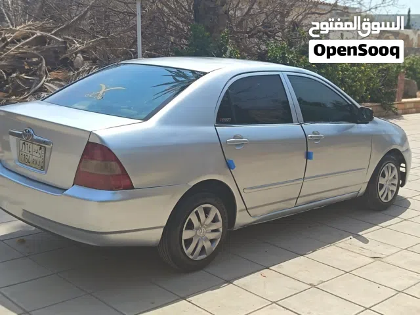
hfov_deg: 39.7
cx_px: 210
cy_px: 158
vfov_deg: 30.3
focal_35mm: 48
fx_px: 582
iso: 100
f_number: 4
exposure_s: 1/644
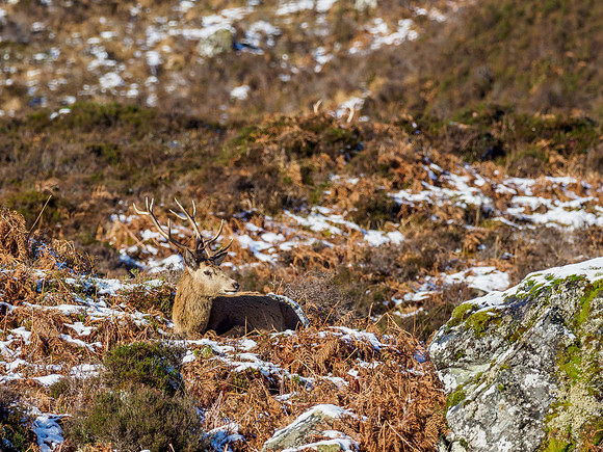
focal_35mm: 793
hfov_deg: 2.5
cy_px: 268
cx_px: 205
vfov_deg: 1.9
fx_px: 13808
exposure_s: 1/640
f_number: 5.6
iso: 200
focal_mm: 300
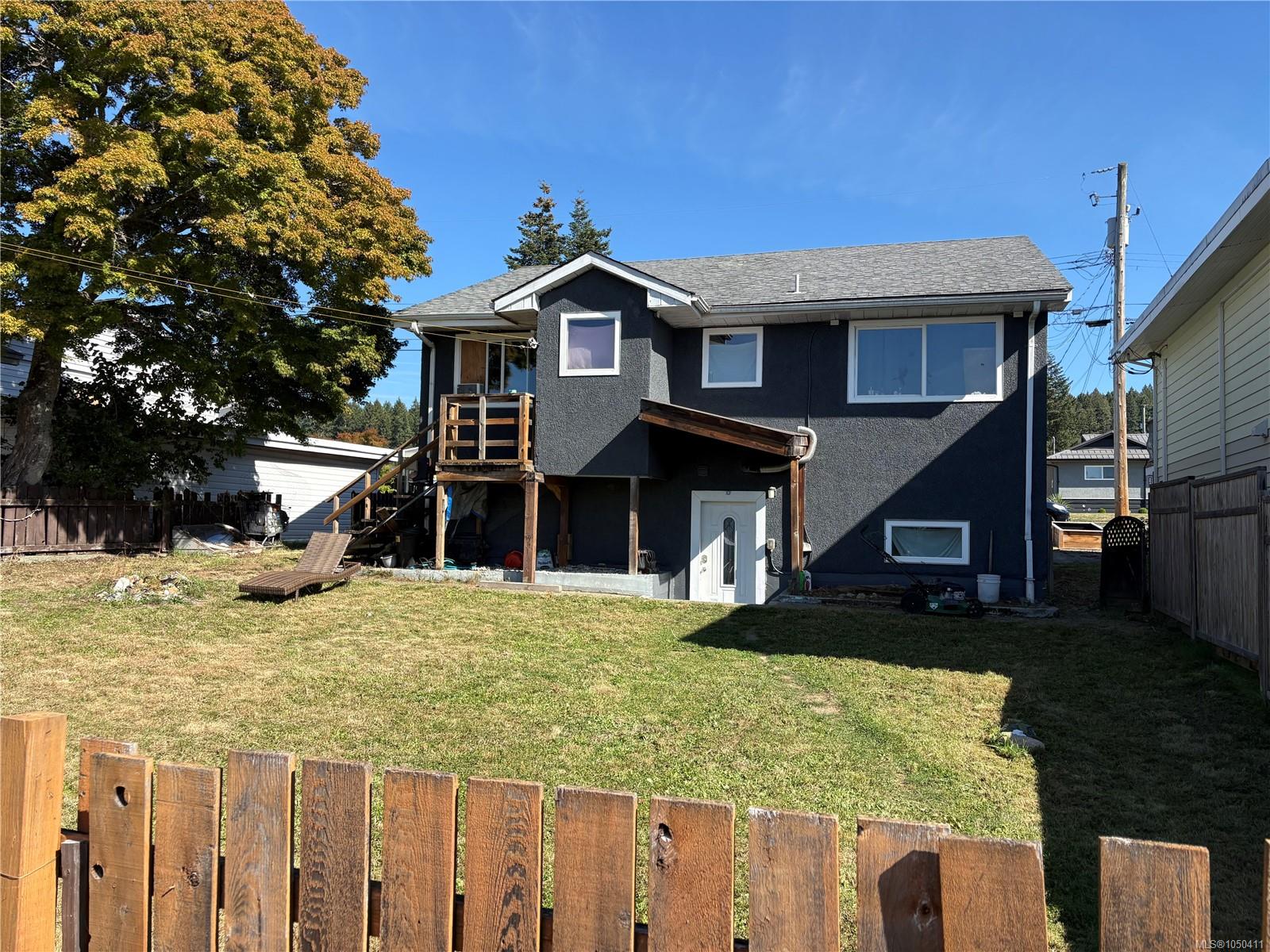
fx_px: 954
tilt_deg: +3.6
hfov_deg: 67.3
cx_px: 635
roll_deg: -0.7
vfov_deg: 53.1
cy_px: 476
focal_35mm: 26
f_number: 1.6
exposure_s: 1/1799
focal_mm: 5.96
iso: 50
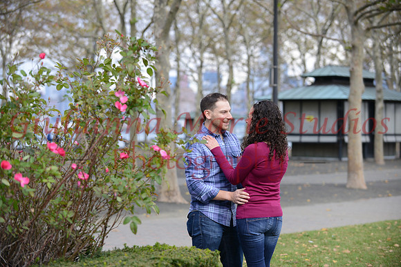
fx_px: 1136
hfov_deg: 20.0
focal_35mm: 102
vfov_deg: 13.4
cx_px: 200
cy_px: 134
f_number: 4.5
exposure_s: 1/1000
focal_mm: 102
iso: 500
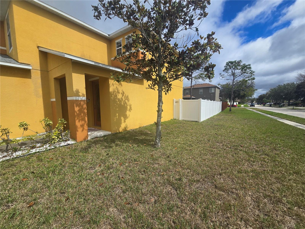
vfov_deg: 89.9
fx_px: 115
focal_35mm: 13
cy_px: 114
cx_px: 152
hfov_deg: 106.2
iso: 50
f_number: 2.2
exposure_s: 1/3203
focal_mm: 2.2
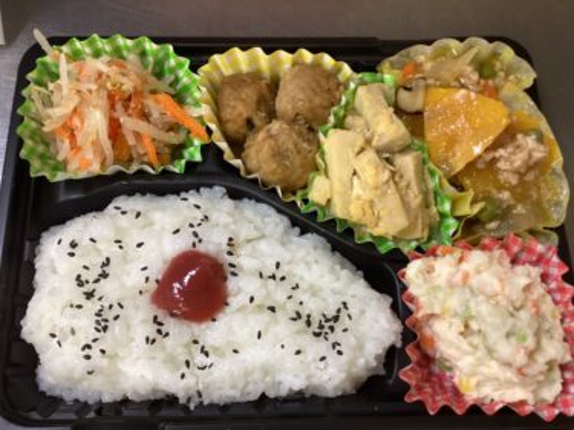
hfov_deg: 58.4
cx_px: 287
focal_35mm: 31
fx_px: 514
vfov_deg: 45.4
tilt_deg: -72.4
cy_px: 215
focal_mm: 3.3
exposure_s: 1/50
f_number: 2.4
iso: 160
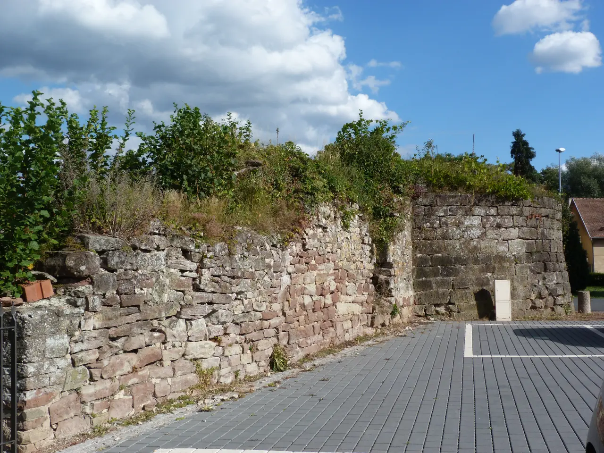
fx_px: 715
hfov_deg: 45.8
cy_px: 226
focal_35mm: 41
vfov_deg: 35.1
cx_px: 302
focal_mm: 7.4
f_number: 5.6
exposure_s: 1/400
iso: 80
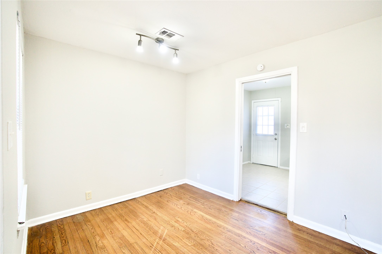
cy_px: 127
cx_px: 191
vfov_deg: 73.7
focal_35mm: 16
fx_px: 170
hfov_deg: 96.7
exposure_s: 1/160
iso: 1000
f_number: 4
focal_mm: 16
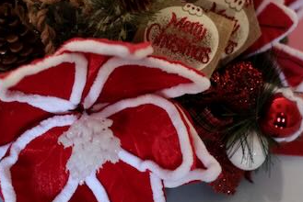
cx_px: 108
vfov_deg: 19.6
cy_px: 14
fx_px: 573
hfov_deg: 29.5
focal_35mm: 68
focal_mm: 23
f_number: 2
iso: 2000
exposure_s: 1/125
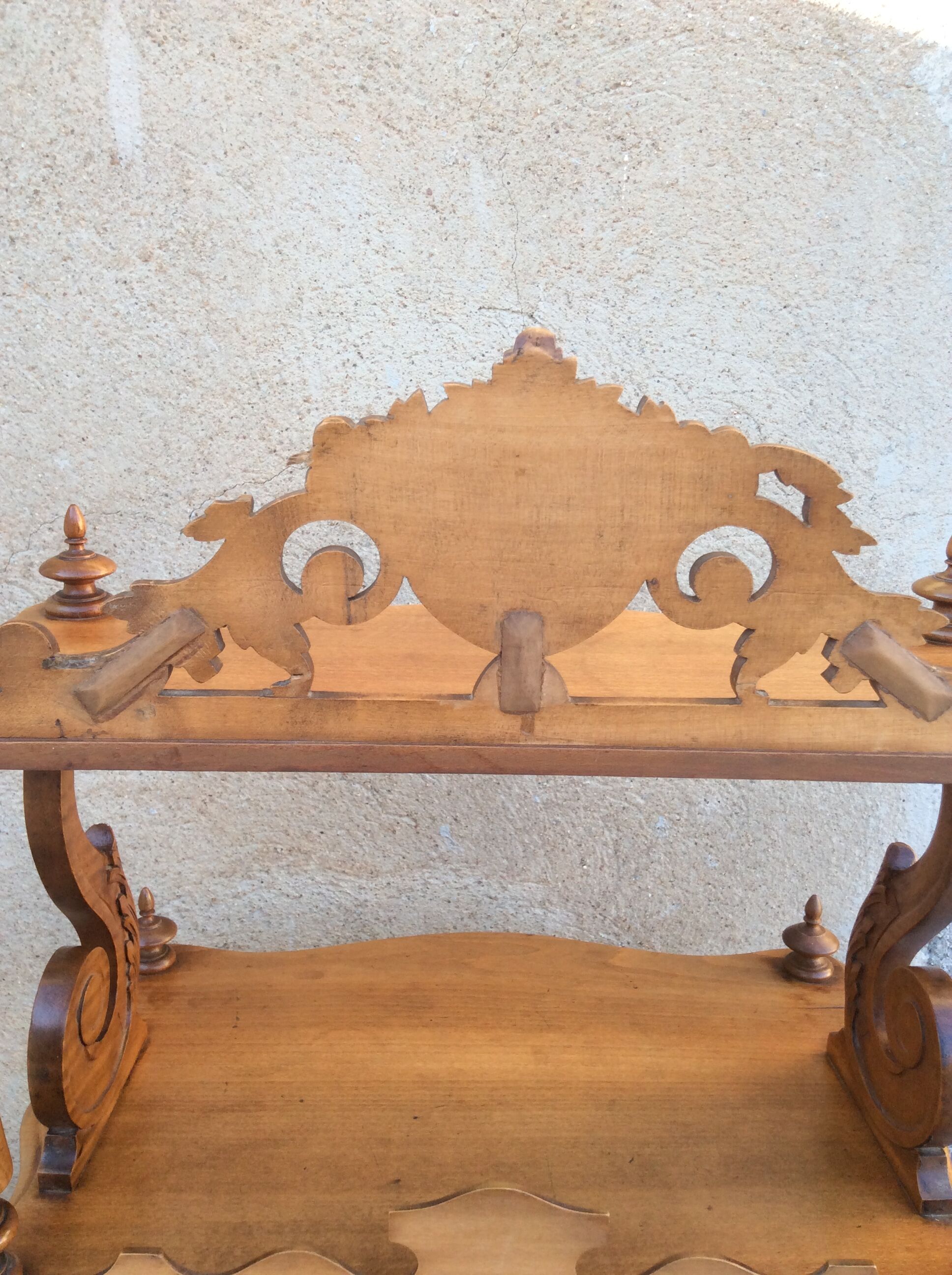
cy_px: 638
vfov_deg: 56.9
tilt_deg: -15.9
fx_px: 1177
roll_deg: -1.0
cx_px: 476
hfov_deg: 44.1
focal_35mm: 32
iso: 40
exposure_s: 1/100
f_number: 2.4
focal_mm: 3.3
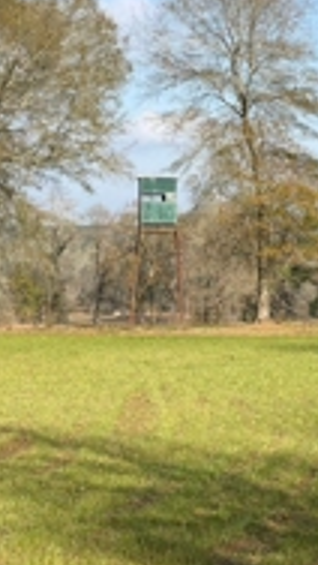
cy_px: 289
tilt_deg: +0.3
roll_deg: -0.7
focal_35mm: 111
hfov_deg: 10.9
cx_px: 147
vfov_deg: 19.3
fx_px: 1661
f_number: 1.78
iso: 64
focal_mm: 6.76
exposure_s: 1/3704
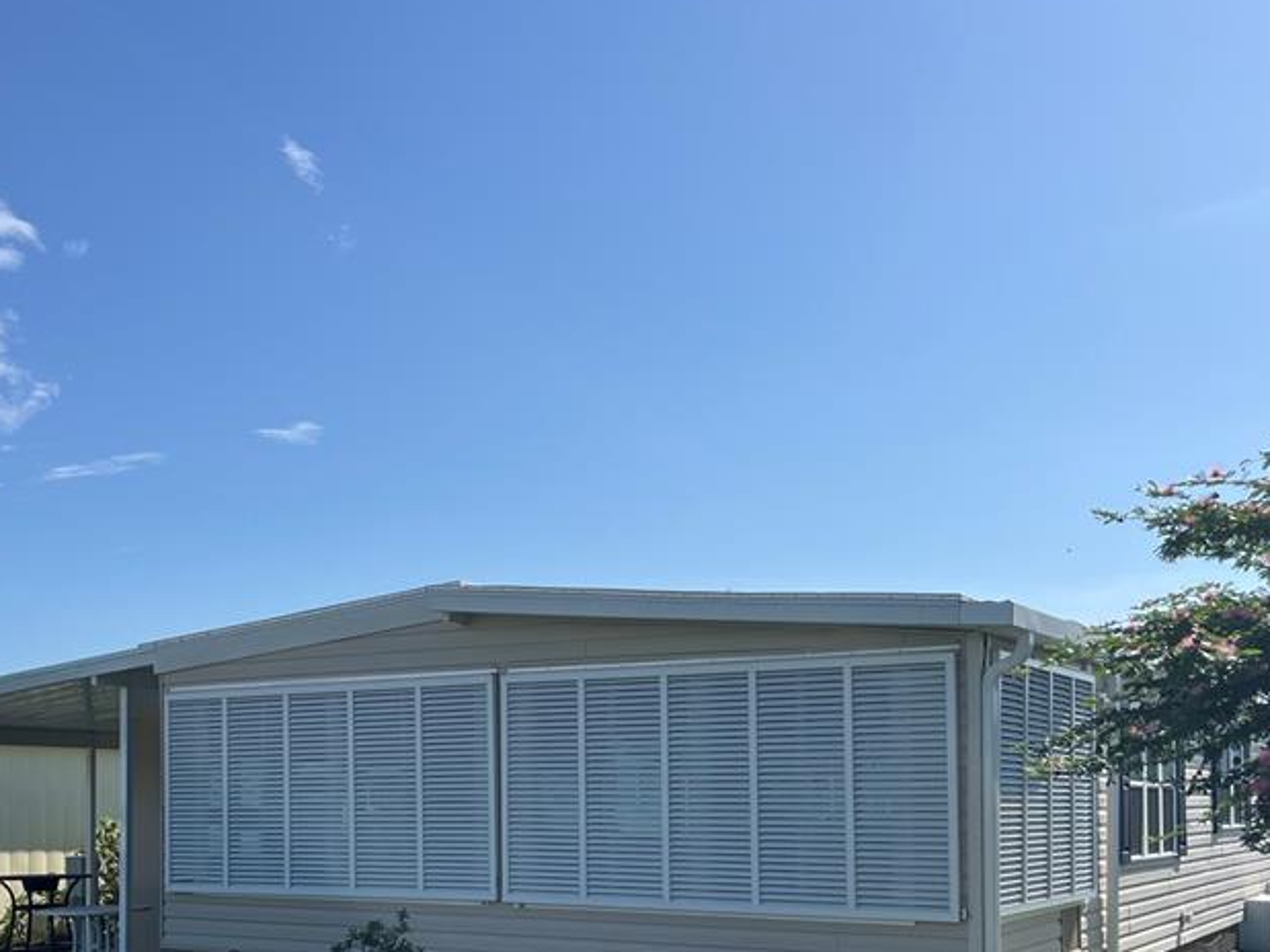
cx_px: 505
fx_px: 1577
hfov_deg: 43.6
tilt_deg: +1.7
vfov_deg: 32.7
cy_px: 757
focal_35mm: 43
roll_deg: +0.1
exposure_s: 1/5319
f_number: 1.6
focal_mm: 5.1
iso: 50
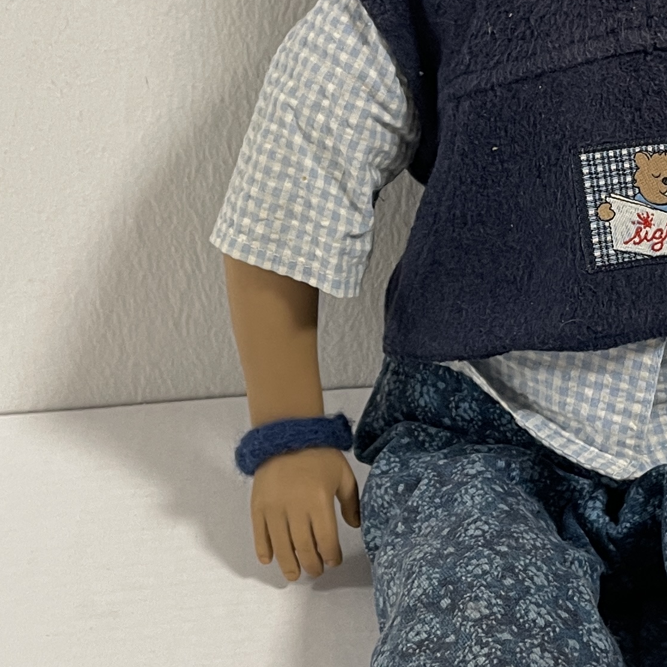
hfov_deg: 21.5
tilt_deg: -26.1
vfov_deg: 21.6
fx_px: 1744
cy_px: 236
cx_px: 483
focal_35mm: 80
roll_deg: +1.2
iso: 125
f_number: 1.6
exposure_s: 1/50
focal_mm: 5.1
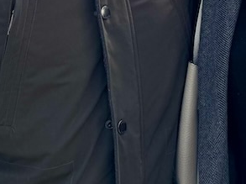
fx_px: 795
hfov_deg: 17.5
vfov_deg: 12.2
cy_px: -138
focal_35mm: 112
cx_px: 194
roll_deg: +1.9
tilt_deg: +0.4
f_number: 1.78
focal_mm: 6.76
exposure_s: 1/5348
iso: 80
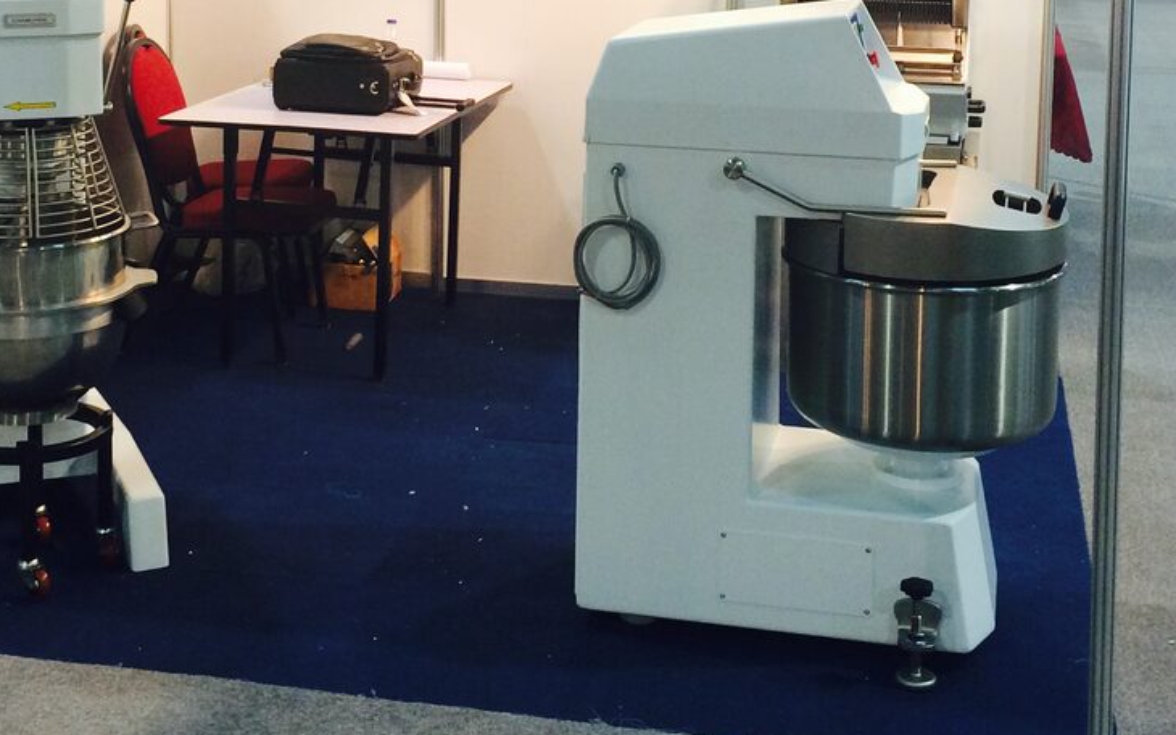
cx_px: 503
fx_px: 1955
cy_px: 45
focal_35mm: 61
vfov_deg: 20.8
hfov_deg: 33.4
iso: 125
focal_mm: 4.12
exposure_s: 1/33
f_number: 2.2
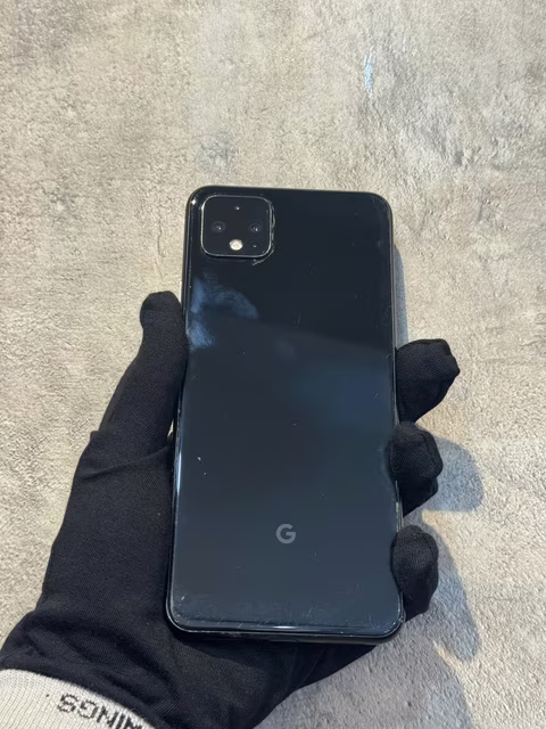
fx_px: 1009
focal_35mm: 48
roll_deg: -5.8
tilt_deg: +8.9
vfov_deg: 39.7
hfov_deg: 30.3
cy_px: 364
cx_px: 273
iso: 125
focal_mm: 6.76
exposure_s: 1/50
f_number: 1.78
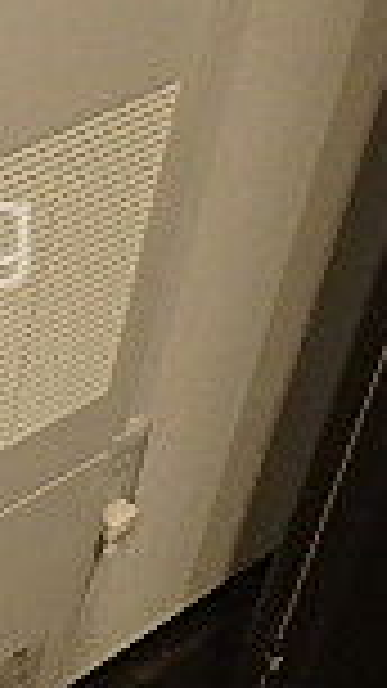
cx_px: -252
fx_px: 1752
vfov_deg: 22.1
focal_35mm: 96
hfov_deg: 11.9
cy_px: 234
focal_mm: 3.7
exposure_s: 1/30
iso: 500
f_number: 3.5
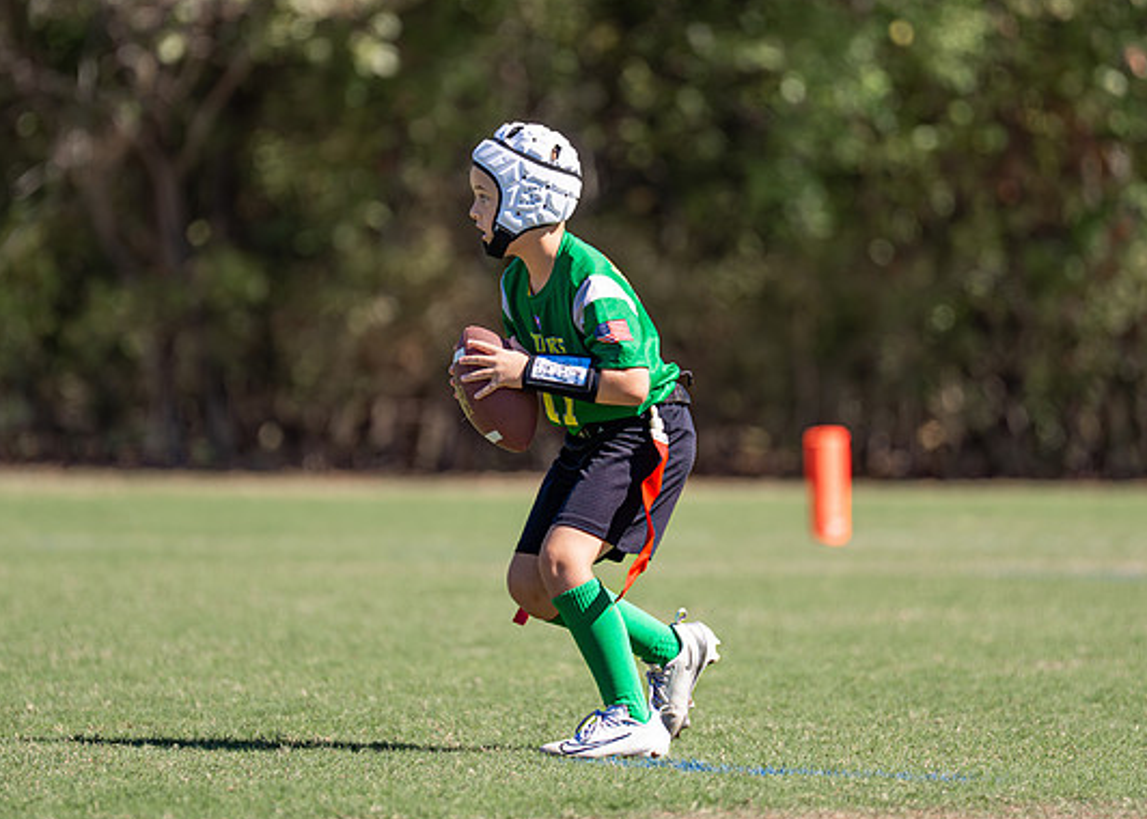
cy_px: 362
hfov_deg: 6.5
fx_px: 10164
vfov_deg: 4.6
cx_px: 554
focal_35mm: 312
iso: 200
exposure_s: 1/3200
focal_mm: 200
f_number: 2.8
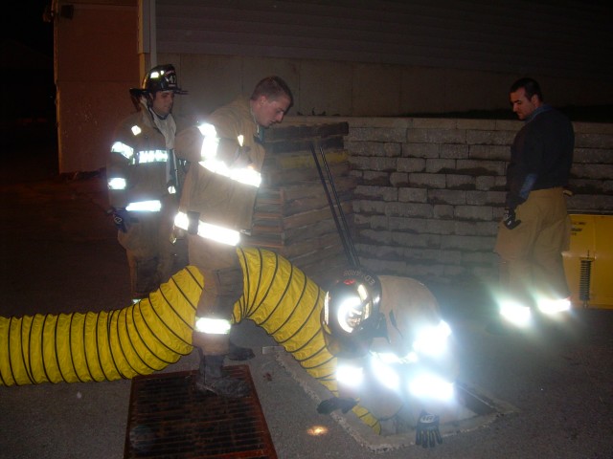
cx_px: 306
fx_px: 673
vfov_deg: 37.7
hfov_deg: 49.0
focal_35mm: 38
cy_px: 230
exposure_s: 1/60
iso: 130
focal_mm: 6.3
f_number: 2.8
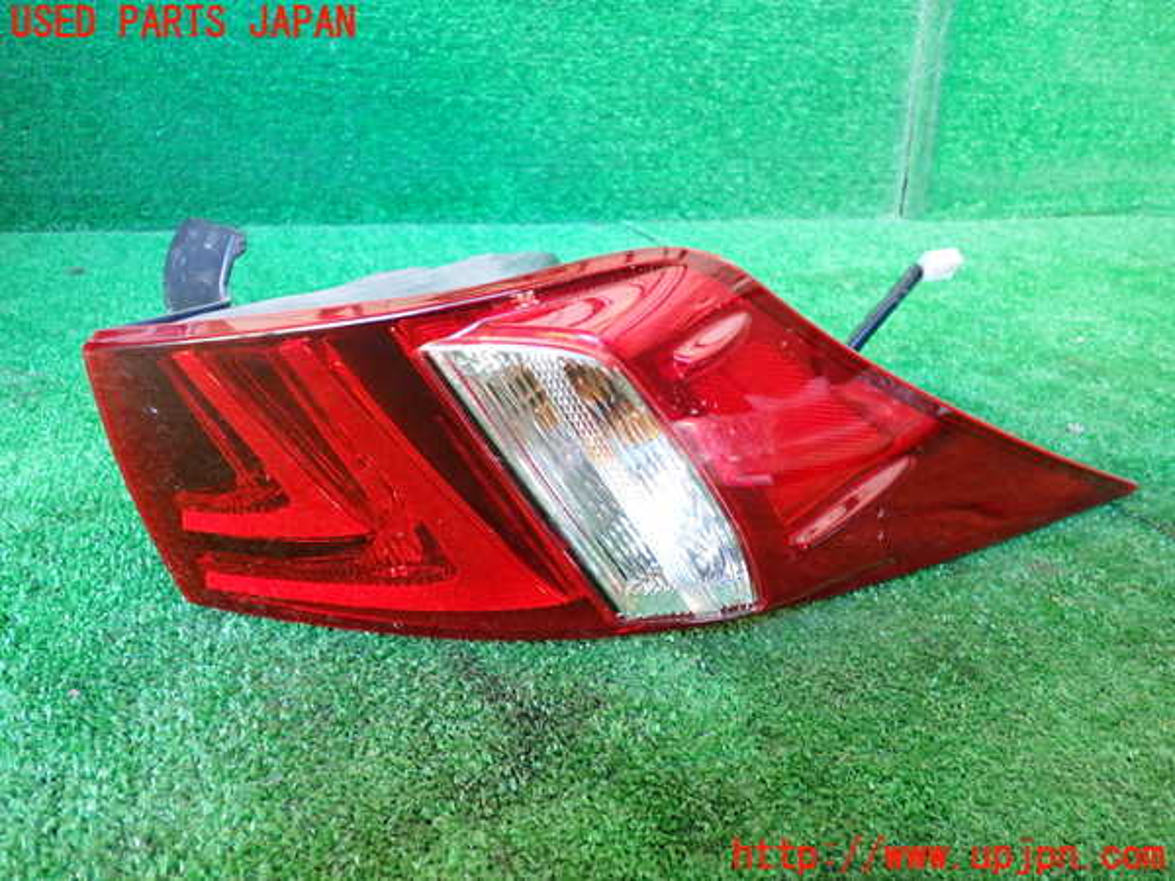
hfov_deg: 60.0
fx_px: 1018
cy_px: 440
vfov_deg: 46.8
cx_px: 588
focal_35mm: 30
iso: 320
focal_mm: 5.4
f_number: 2.3
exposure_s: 1/30
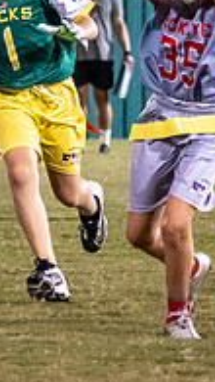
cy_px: -16
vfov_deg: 4.3
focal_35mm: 497
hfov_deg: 2.5
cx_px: 134
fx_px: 5026
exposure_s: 1/640
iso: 9000
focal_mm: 70
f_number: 2.8
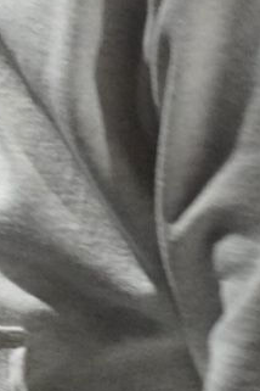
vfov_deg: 5.3
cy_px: -469
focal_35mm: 378
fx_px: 4095
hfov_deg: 3.6
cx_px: 123
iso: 6400
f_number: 4.5
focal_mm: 50
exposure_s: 1/200
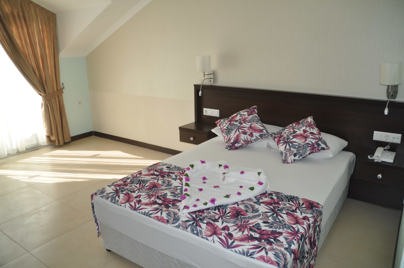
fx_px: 303
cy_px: 134
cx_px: 202
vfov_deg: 47.8
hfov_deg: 67.4
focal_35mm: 27
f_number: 4
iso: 200
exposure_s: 1/200
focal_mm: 18
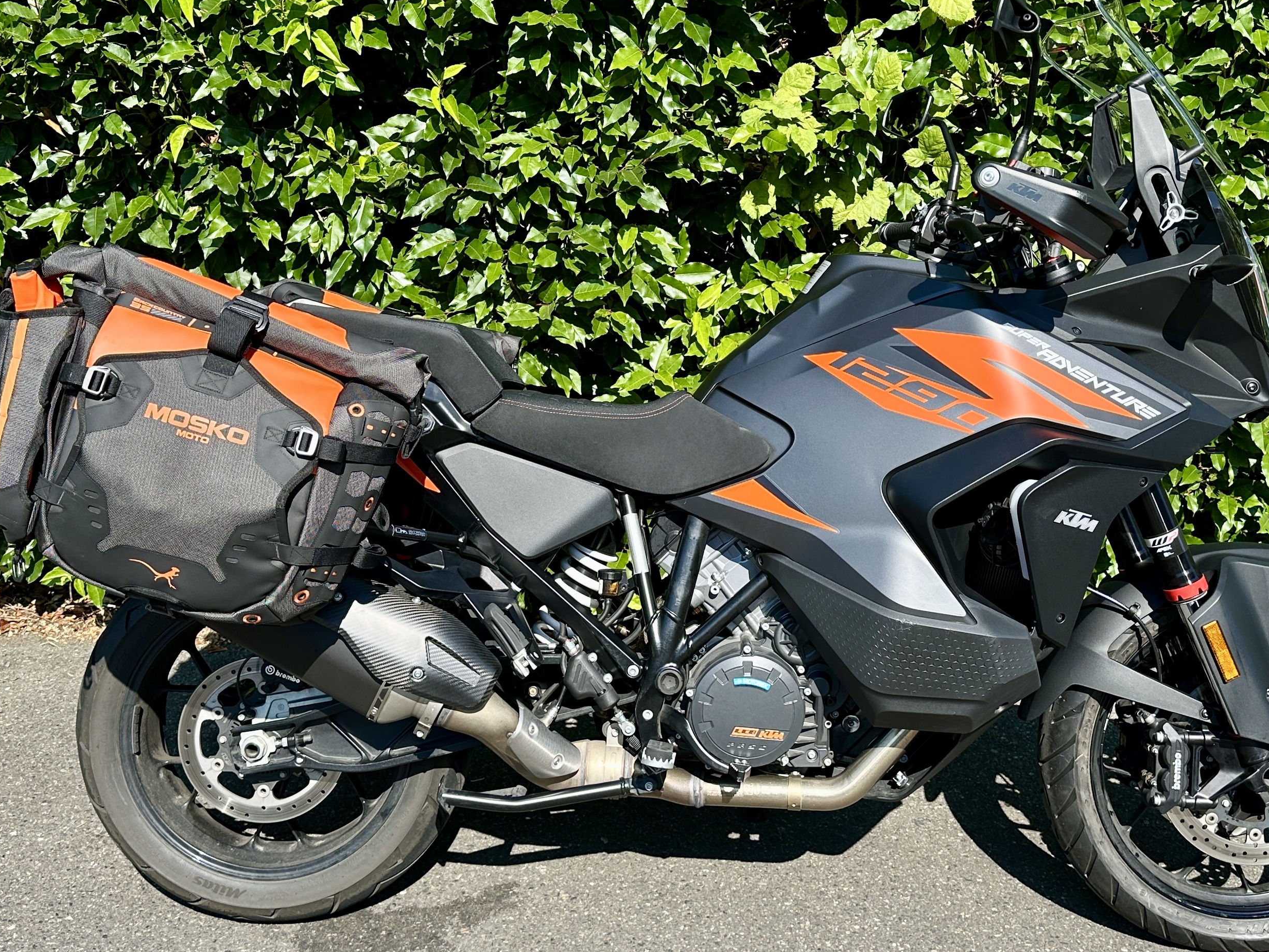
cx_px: 702
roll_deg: -1.6
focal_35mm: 29
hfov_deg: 61.5
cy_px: 478
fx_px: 1063
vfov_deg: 48.2
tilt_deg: -16.8
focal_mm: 6.86
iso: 80
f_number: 1.78
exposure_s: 1/1845
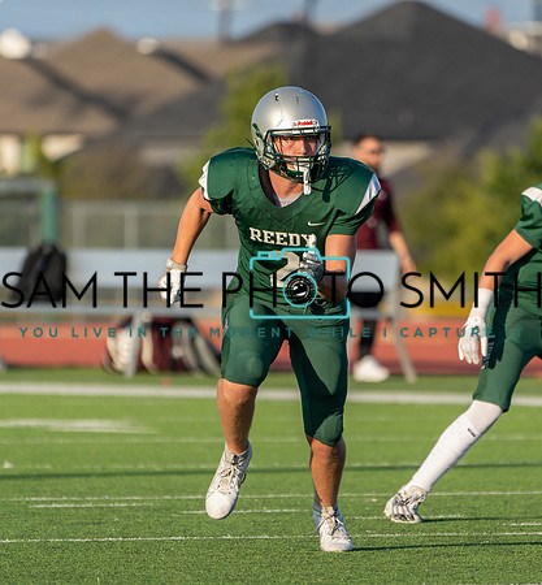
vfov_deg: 2.7
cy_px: 327
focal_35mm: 666
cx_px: 332
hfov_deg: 2.5
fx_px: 12278
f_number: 5.6
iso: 400
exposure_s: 1/1250
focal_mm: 400
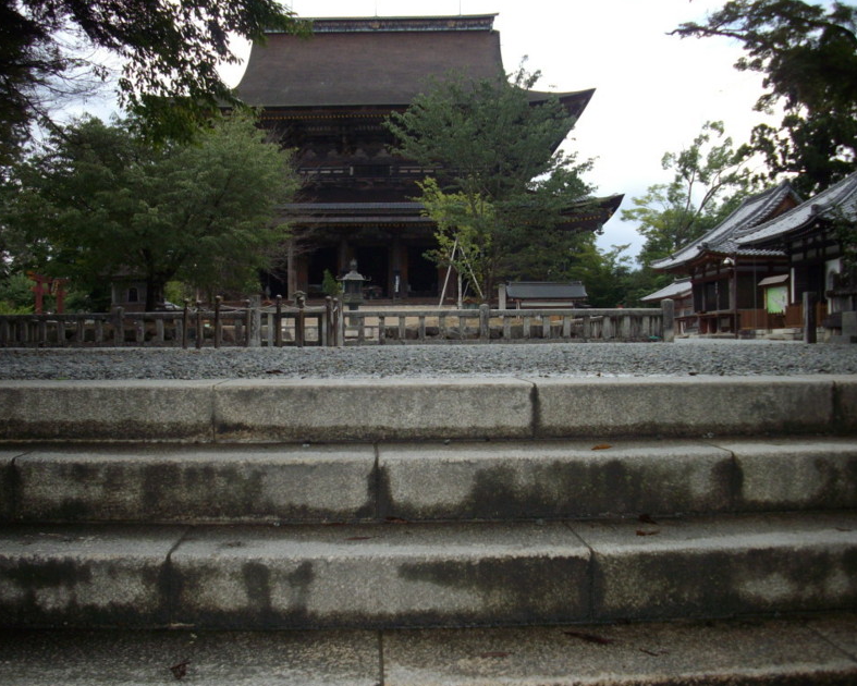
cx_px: 417
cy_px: 343
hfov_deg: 46.8
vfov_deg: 38.2
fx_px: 989
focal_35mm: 39
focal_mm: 6.2
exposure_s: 1/320
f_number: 2.8
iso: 80
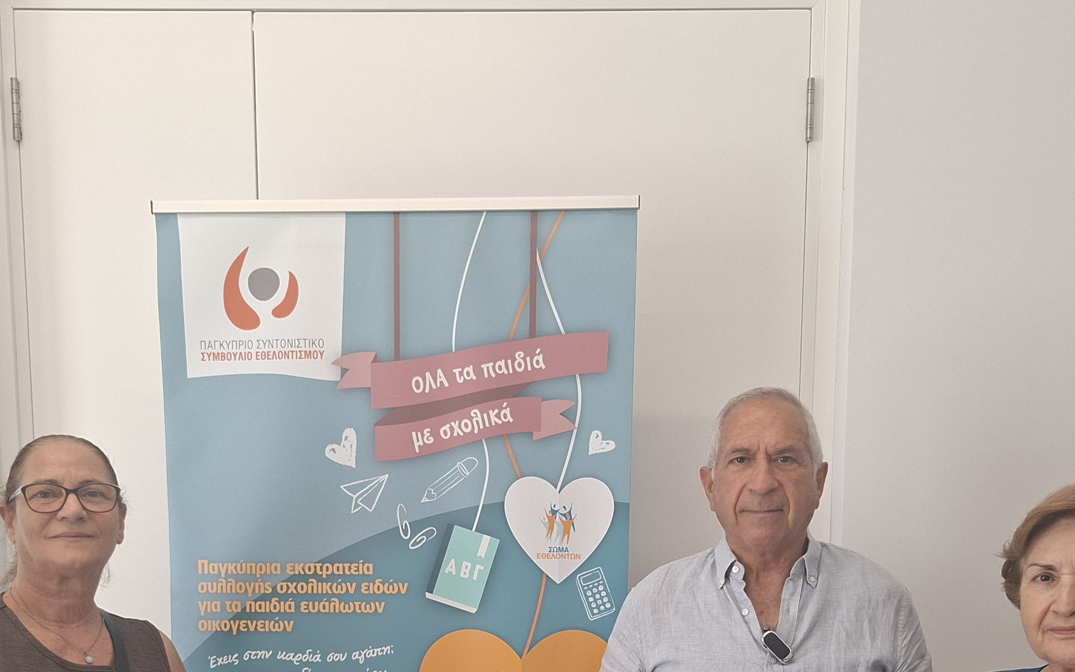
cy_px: 671
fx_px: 1318
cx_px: 473
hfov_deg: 44.3
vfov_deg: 27.0
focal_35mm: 45
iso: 64
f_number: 1.8
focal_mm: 5.54
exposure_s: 1/100
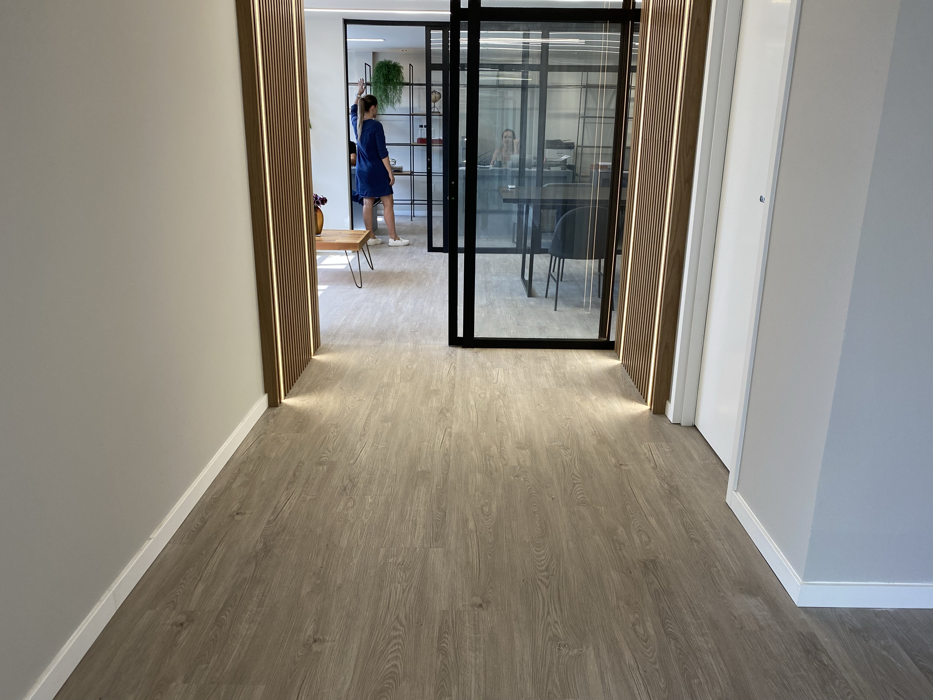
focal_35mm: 26
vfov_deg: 53.1
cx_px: 466
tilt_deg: -16.6
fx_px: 701
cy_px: 350
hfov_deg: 67.3
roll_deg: -1.4
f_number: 1.8
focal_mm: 4.25
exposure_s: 1/120
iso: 80
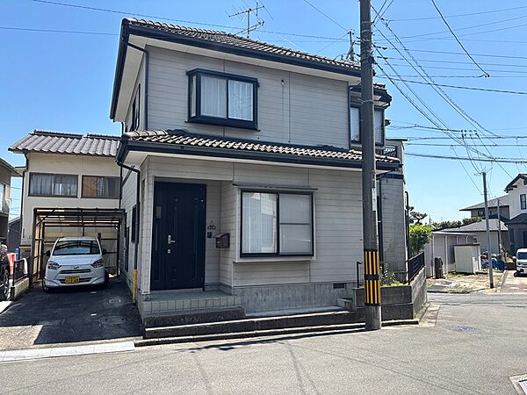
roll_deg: -0.2
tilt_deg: +4.3
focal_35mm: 26
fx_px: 396
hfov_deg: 67.3
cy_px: 198
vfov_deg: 53.1
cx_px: 264
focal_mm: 5.96
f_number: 1.6
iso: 50
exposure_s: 1/1949
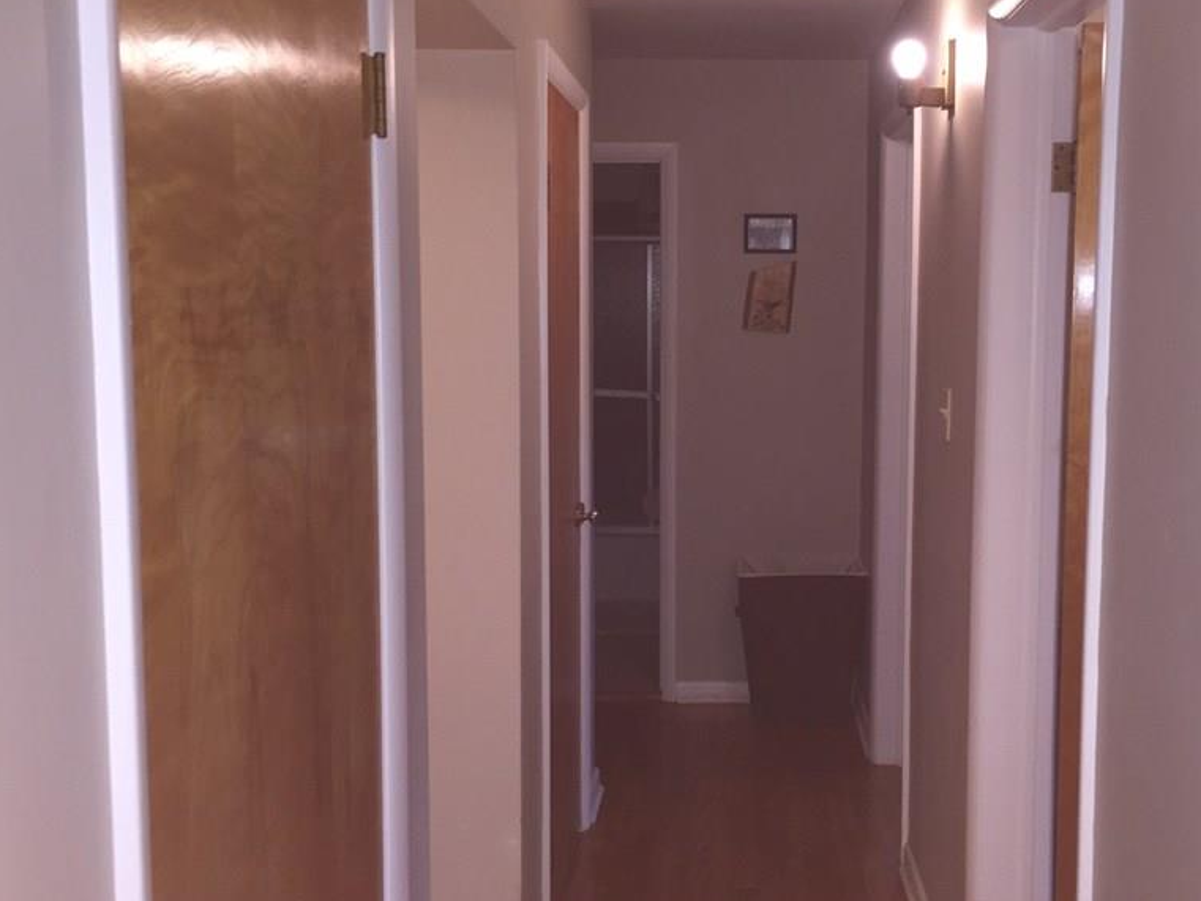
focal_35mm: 39
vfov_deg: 36.8
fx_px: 1353
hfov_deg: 47.6
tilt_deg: -7.5
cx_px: 723
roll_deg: +0.1
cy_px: 439
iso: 50
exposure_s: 1/16
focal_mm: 4.15
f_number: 2.2
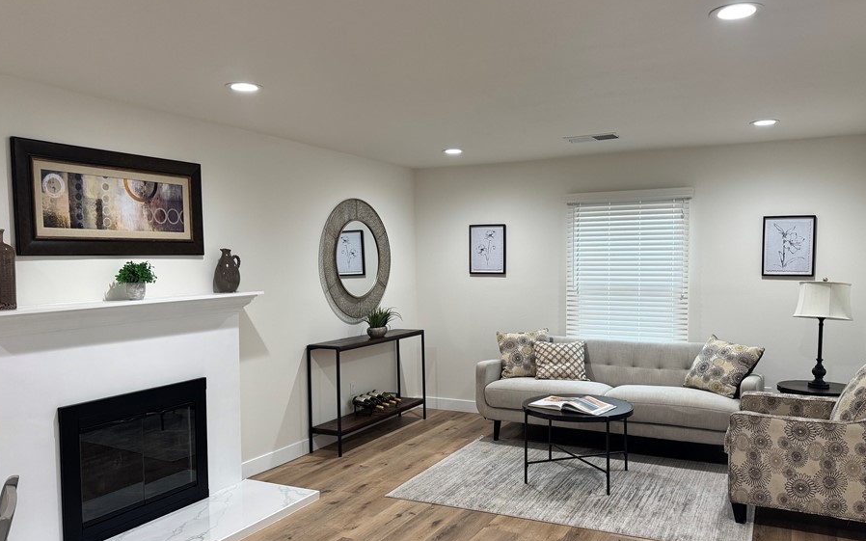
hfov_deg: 64.6
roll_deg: +0.7
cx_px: 465
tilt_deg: -3.8
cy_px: 297
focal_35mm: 29
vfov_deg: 43.1
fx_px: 684
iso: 200
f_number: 1.78
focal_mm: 6.76
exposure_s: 1/120
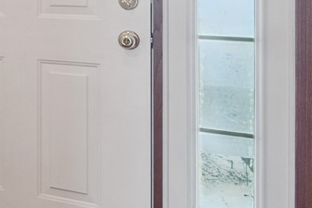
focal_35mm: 72
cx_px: -226
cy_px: -24
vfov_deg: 18.2
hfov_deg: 20.9
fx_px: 624
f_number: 10
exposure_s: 1/3.33
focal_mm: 16
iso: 400
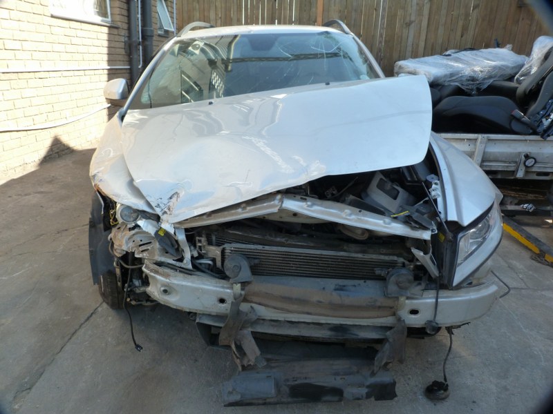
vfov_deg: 54.9
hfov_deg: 69.4
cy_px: 207
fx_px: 399
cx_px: 276
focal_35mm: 25
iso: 125
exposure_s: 1/125
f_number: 4
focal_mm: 4.5
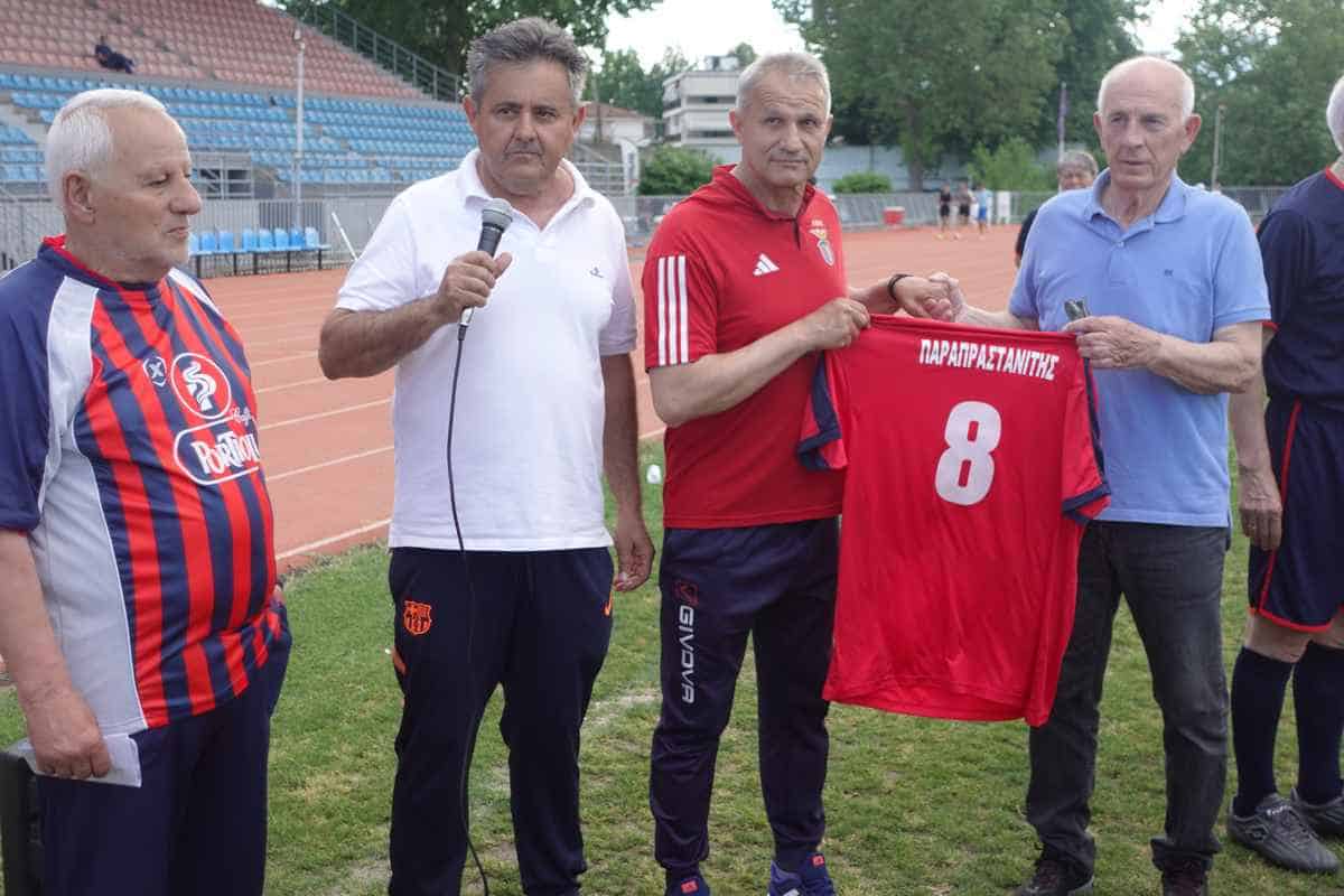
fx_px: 1792
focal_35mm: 48
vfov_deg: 28.1
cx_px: 672
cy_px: 448
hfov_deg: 41.1
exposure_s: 1/320
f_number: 2.8
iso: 125
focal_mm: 18.2
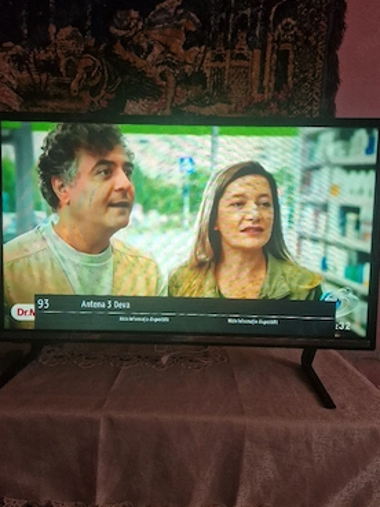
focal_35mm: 25
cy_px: 252
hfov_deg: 54.9
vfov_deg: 69.4
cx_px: 187
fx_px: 366
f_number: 1.8
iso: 200
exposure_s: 1/182
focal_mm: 5.4
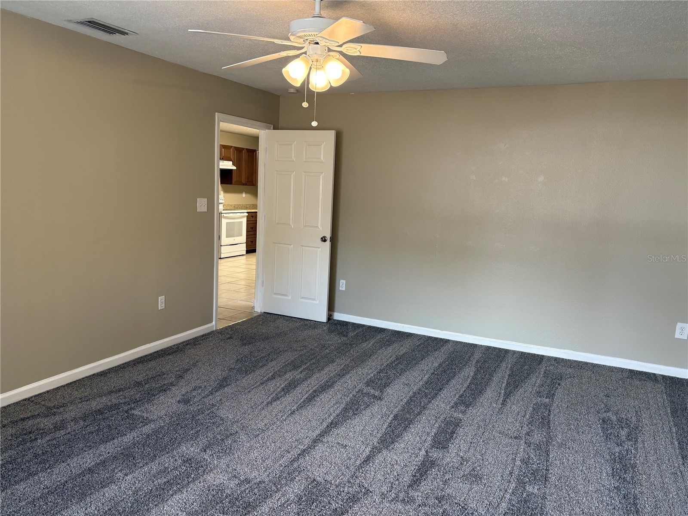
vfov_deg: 53.1
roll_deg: -2.3
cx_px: 344
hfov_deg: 67.3
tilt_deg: -7.4
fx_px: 517
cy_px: 258
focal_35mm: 26
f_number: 1.6
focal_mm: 5.96
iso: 80
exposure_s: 1/60
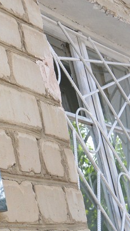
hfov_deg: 10.5
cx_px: -79
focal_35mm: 111
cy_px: 86
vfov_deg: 19.2
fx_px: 680
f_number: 4.8
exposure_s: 1/250
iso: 400
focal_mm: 20.5
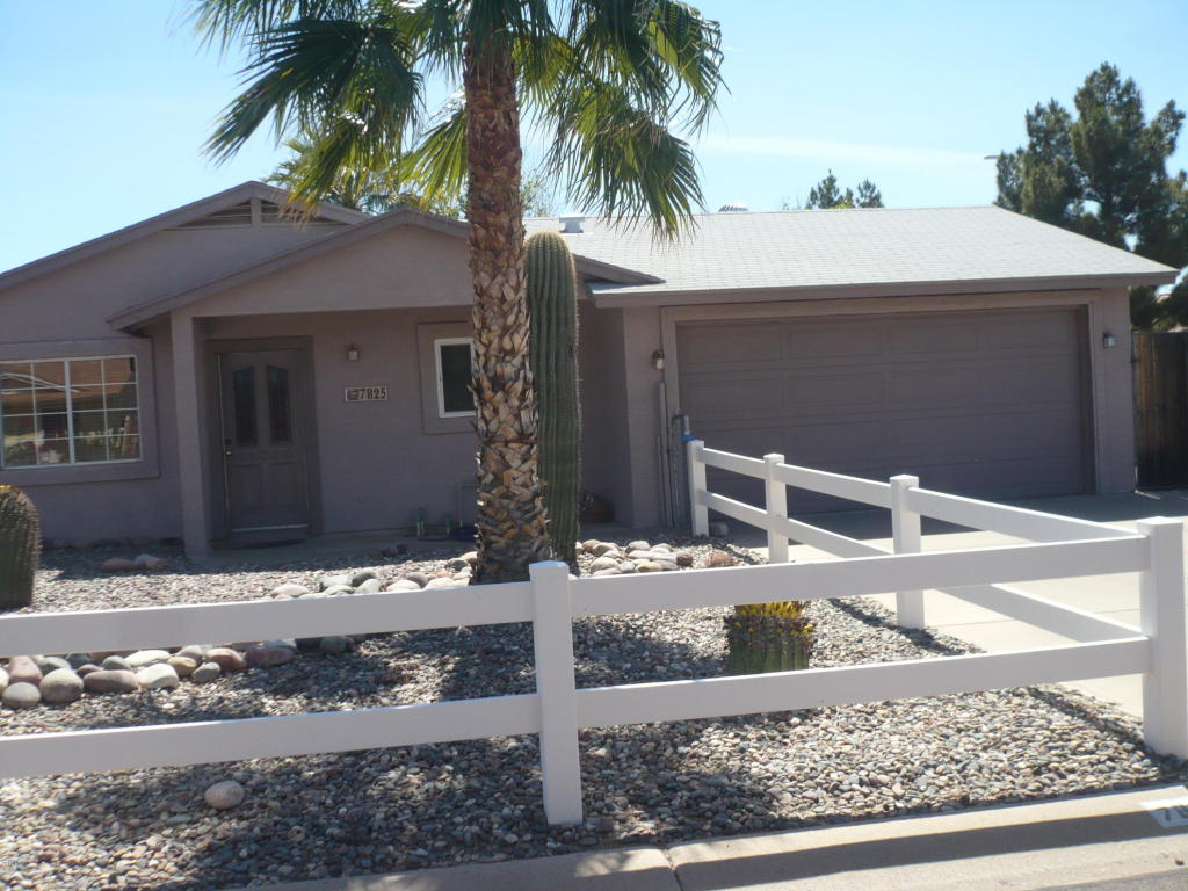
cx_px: 594
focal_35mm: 35
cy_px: 446
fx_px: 1201
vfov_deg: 40.7
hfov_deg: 52.6
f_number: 8
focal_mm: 5.8
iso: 100
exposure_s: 1/160
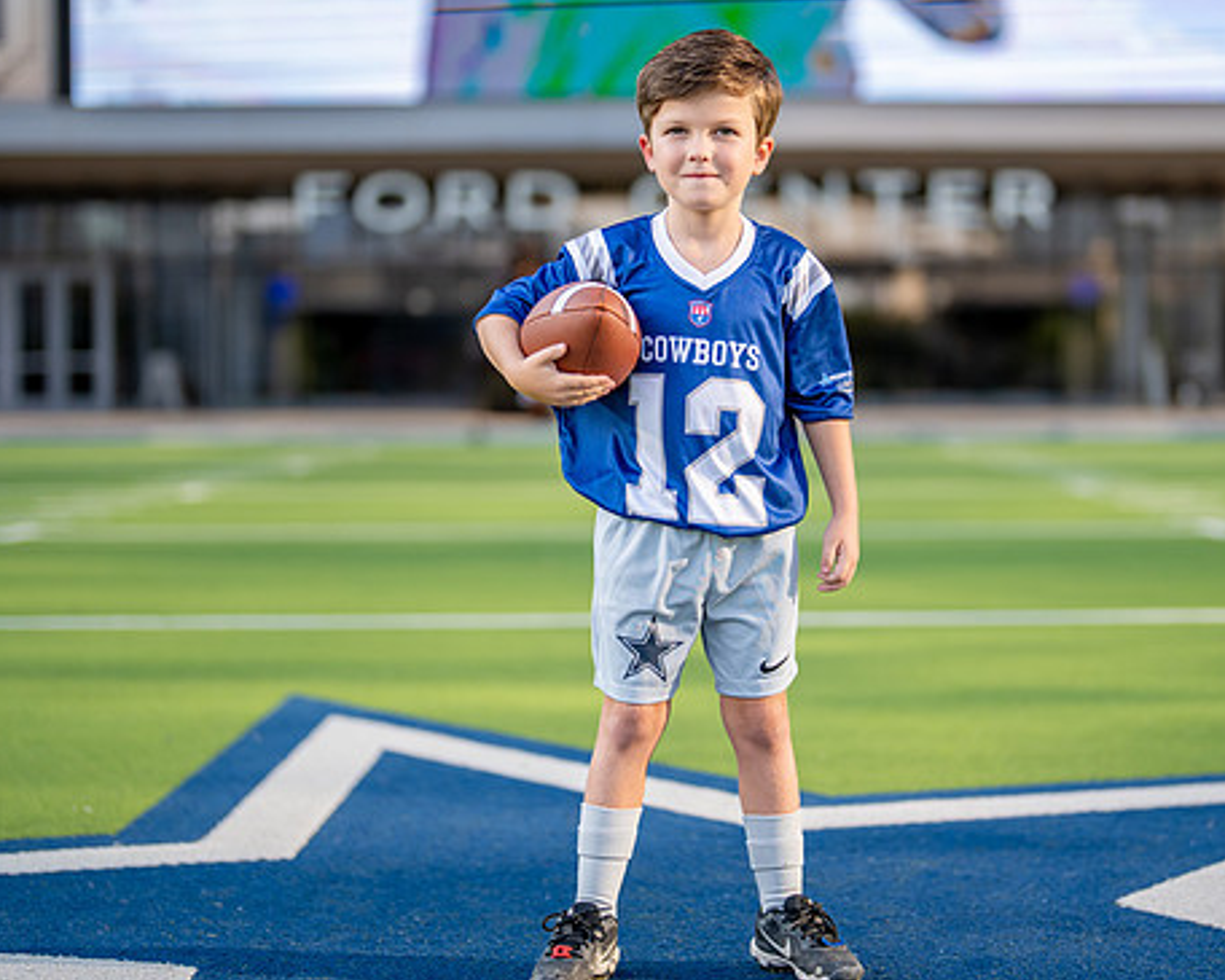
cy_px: 454
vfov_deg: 19.9
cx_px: 722
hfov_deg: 24.7
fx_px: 2792
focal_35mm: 77
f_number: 1.2
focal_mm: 50
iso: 125
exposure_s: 1/3200
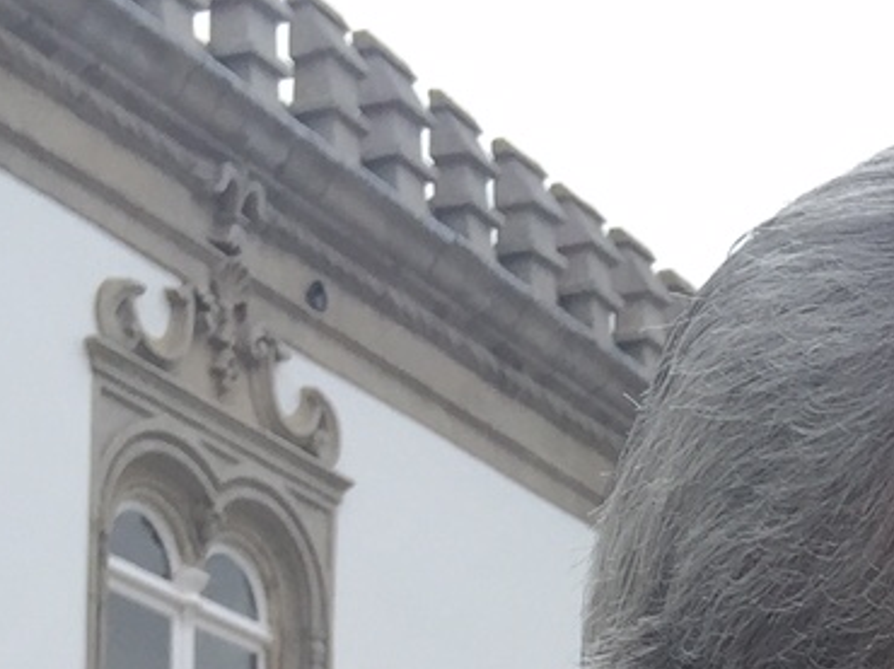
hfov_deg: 15.0
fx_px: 3304
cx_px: 1015
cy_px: 1374
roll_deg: -0.3
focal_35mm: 128
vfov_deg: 10.5
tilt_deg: +4.0
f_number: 2.2
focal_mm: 4.15
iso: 32
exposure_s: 1/791
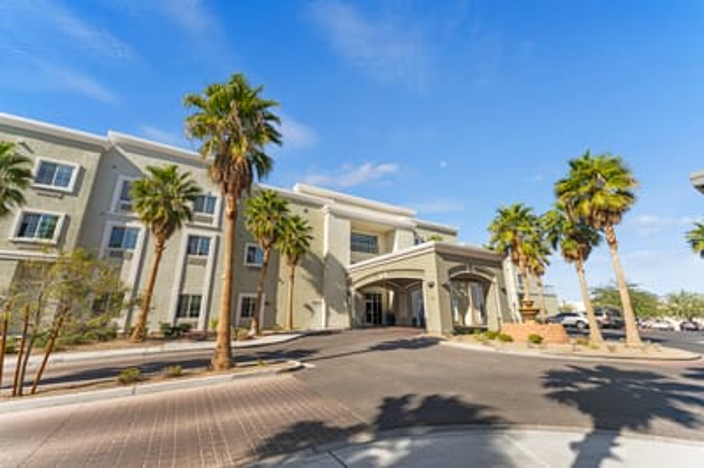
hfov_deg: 104.3
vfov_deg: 81.1
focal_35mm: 14
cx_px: 352
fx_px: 274
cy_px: 234
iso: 160
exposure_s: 1/320
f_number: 11
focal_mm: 14
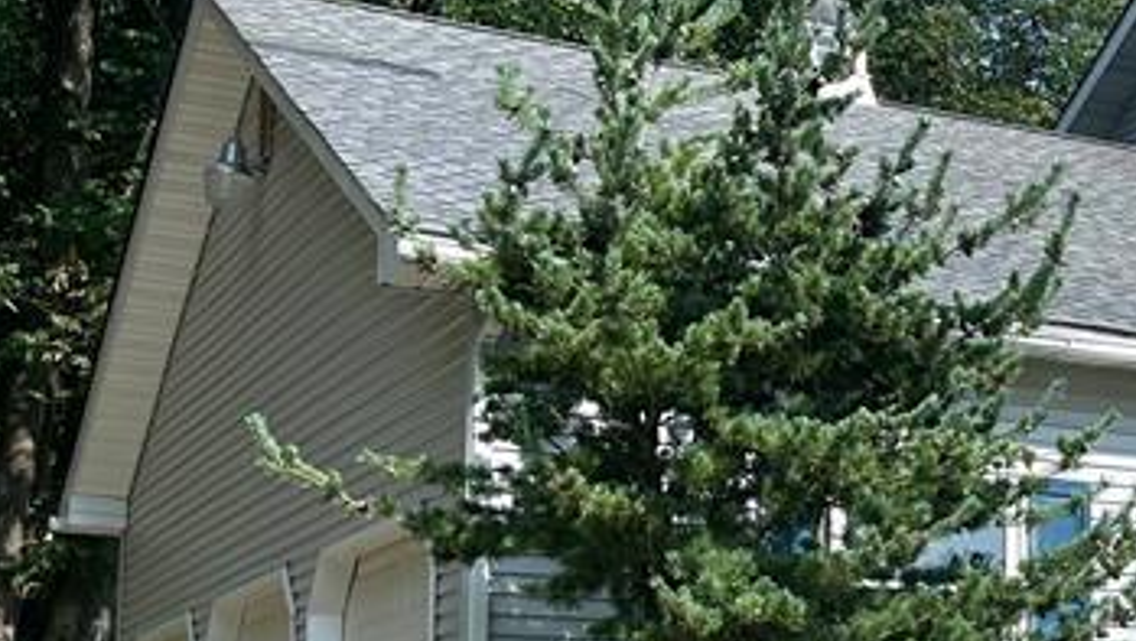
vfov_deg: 14.4
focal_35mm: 83
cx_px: 1644
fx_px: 2502
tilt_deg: +5.8
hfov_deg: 21.8
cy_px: 599
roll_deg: +1.6
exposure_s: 1/3215
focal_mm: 5.1
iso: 50
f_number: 1.6
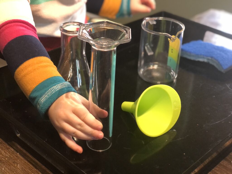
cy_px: 87
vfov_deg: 25.7
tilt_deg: -31.2
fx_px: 382
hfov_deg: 33.8
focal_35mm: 57
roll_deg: -2.9
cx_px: 116
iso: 320
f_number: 2.8
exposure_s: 1/30
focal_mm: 6.6
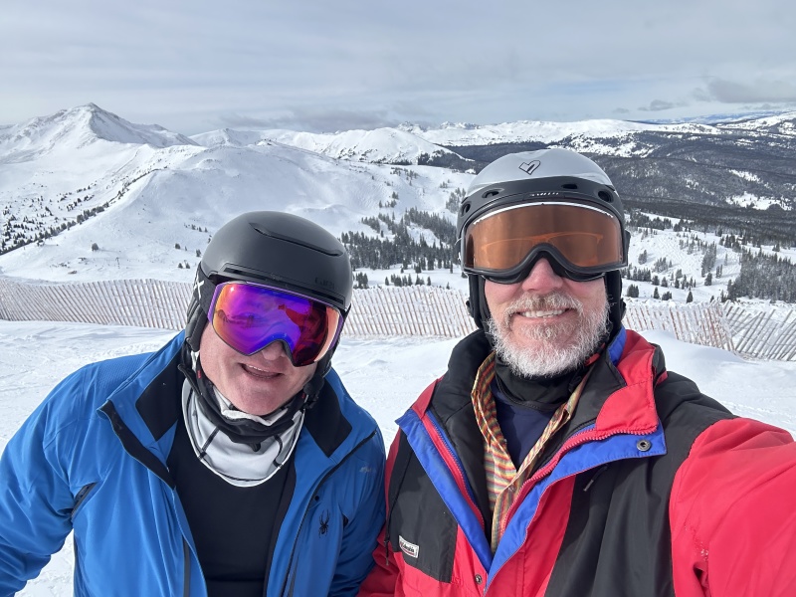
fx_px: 529
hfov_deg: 73.9
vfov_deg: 58.9
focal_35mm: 23
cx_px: 398
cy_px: 298
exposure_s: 1/1225
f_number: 1.9
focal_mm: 2.69
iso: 25
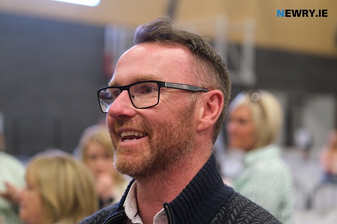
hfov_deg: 20.6
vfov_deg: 13.8
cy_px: 112
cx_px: 168
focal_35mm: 99
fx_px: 927
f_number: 2.8
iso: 2000
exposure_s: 1/140
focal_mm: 66
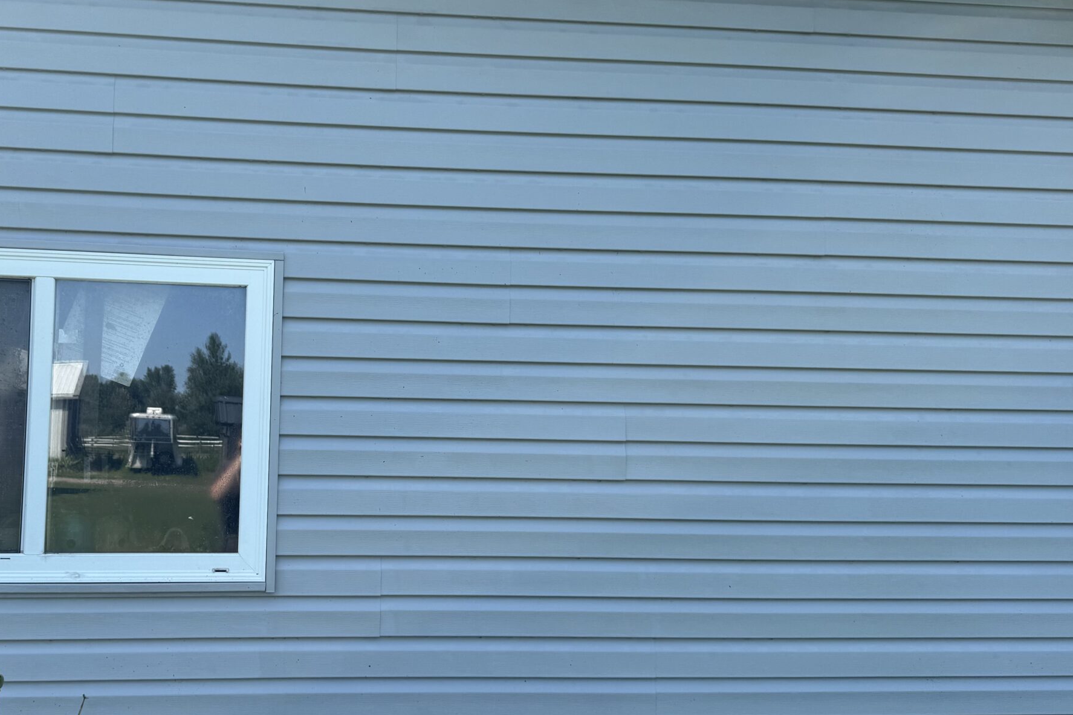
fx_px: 1073
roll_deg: -0.9
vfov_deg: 36.9
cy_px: 377
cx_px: 374
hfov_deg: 52.3
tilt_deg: +3.9
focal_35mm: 36
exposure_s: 1/1721
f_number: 1.78
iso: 80
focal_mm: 6.76
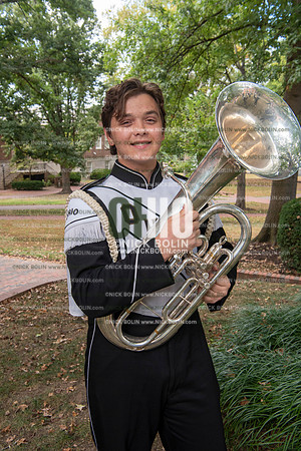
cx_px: 150
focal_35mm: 36
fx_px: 451
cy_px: 226
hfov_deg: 36.9
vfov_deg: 53.1
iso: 500
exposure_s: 1/100
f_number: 8
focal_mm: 36
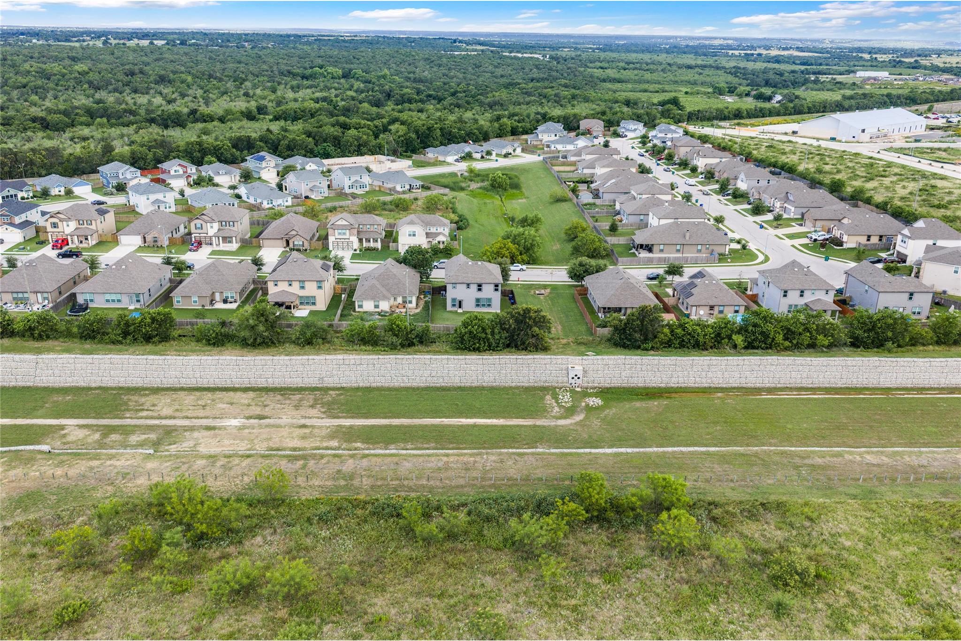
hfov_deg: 63.6
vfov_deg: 45.0
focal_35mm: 29
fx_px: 774
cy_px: 320
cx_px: 480
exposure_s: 1/50
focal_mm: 29
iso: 320
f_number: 8
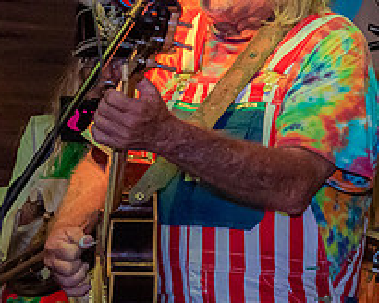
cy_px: 128
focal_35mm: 215
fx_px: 2412
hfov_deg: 9.0
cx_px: 169
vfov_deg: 7.2
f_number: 5.6
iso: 2000
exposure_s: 1/160
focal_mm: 56
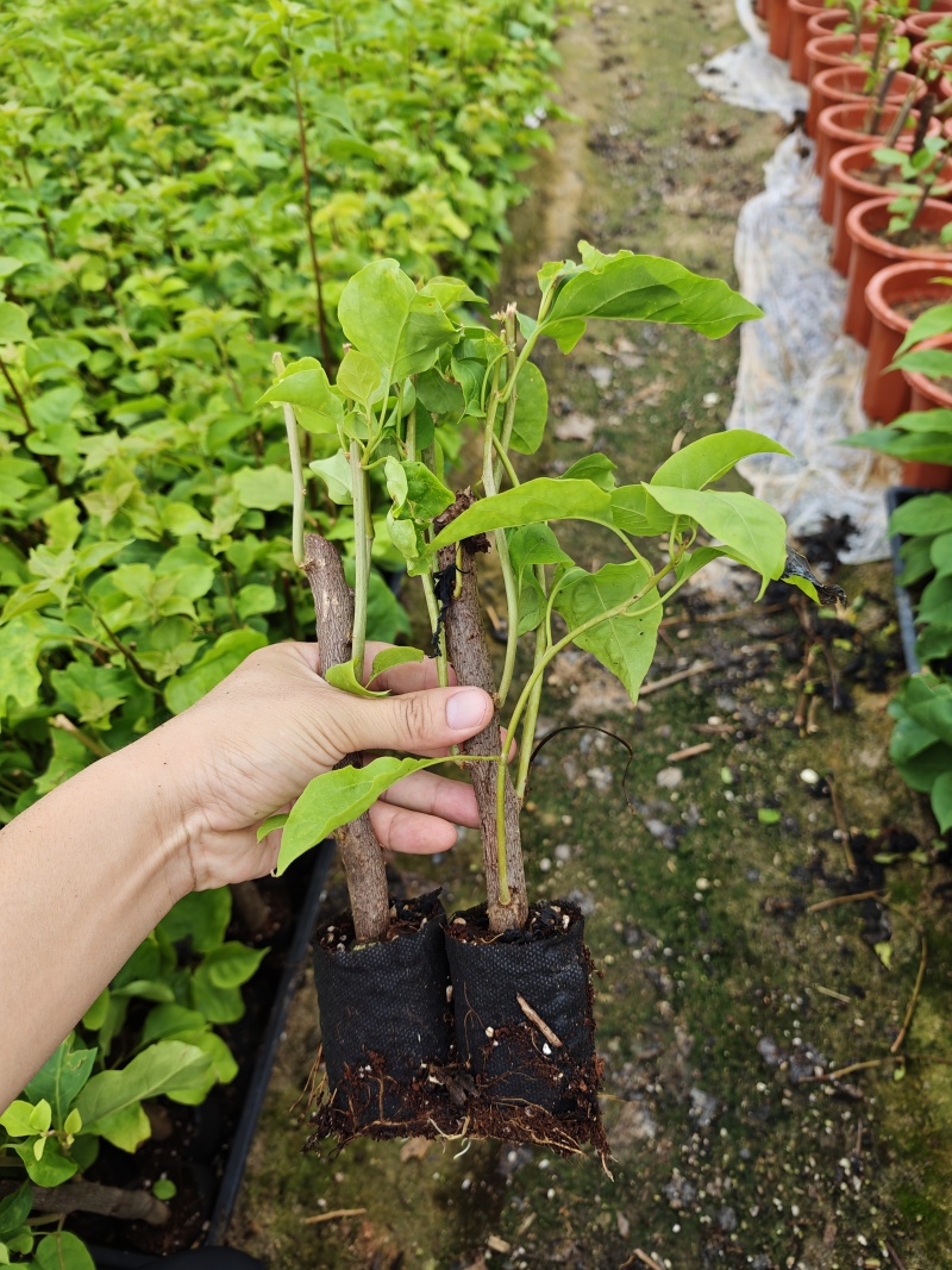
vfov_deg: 73.9
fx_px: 844
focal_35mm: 23
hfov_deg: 58.9
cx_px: 476
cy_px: 635
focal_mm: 6.62
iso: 64
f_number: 1.67
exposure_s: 1/155
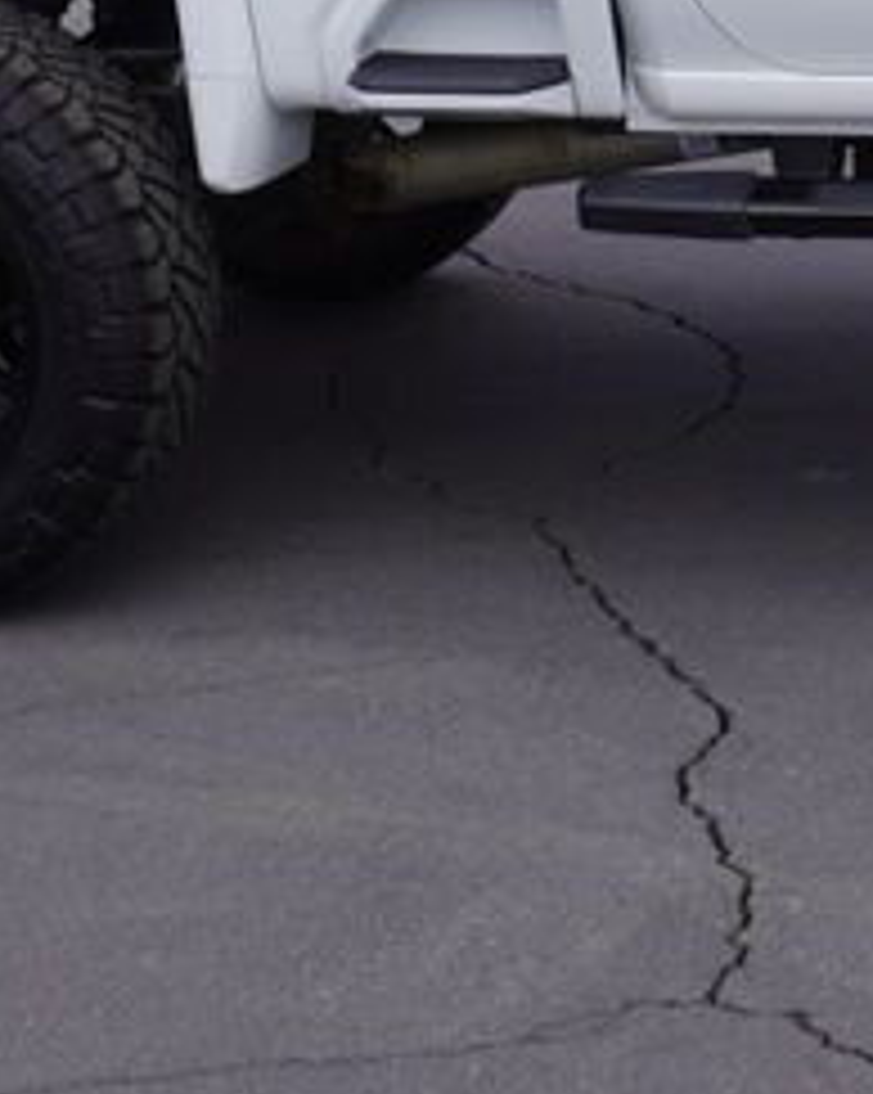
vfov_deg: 19.4
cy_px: -104
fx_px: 3072
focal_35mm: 95
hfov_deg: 15.4
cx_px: 1143
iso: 100
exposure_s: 1/160
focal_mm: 16
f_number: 10
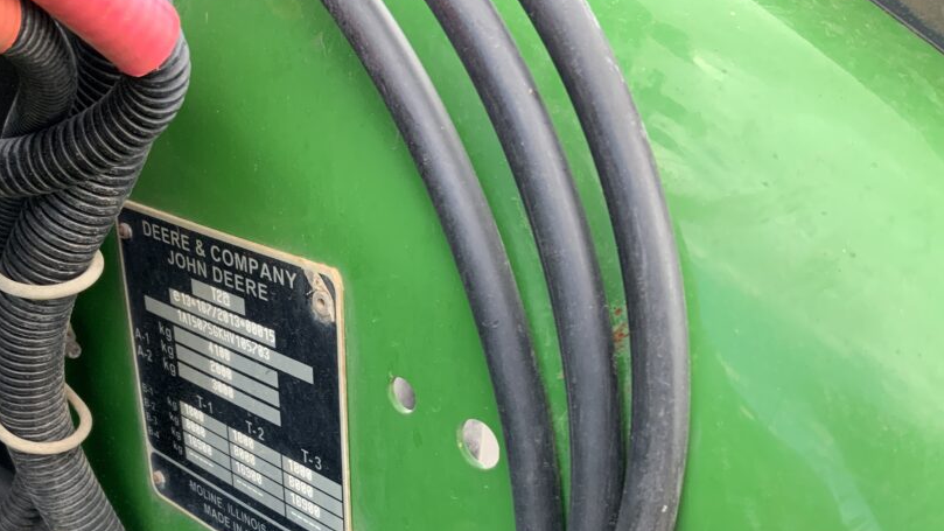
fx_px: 1001
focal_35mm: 40
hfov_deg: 49.9
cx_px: 348
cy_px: 431
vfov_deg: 29.0
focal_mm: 3
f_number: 1.8
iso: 32
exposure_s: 1/122
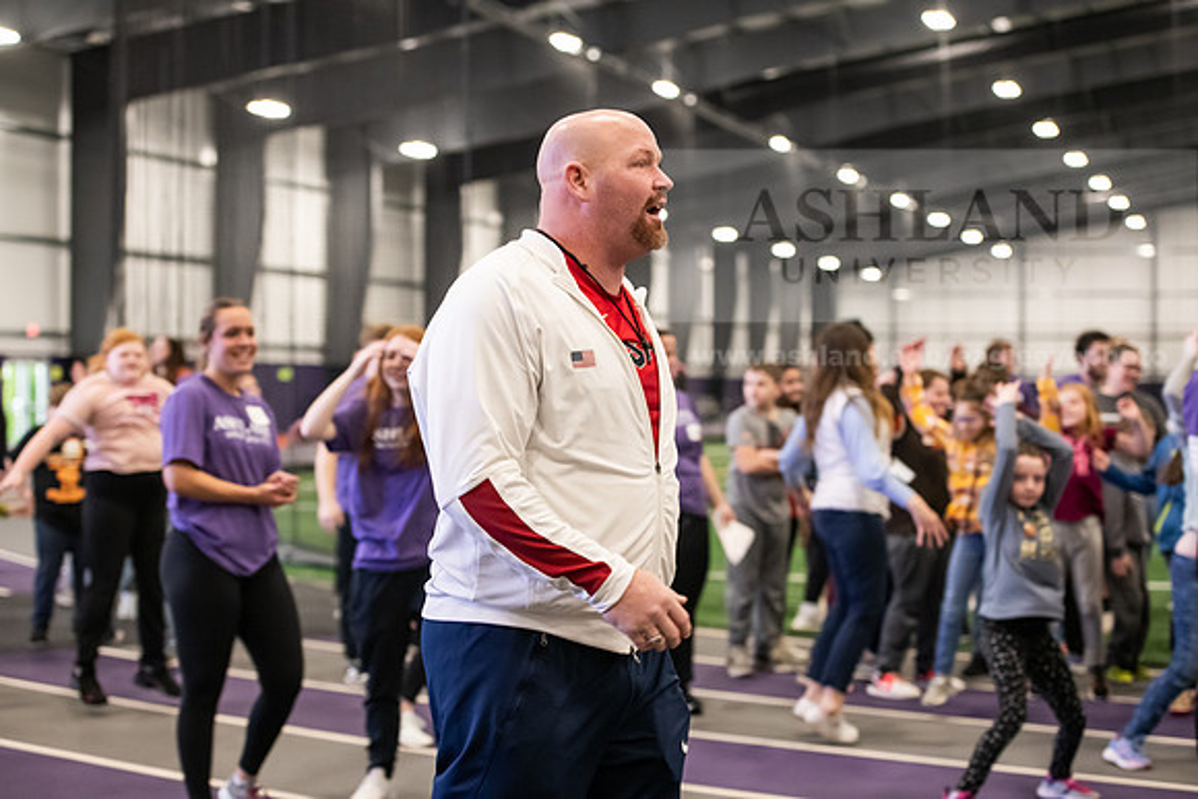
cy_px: 400
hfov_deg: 28.8
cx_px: 599
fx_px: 2330
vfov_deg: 19.5
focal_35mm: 70
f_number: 3.5
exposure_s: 1/200
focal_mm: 70
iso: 3200
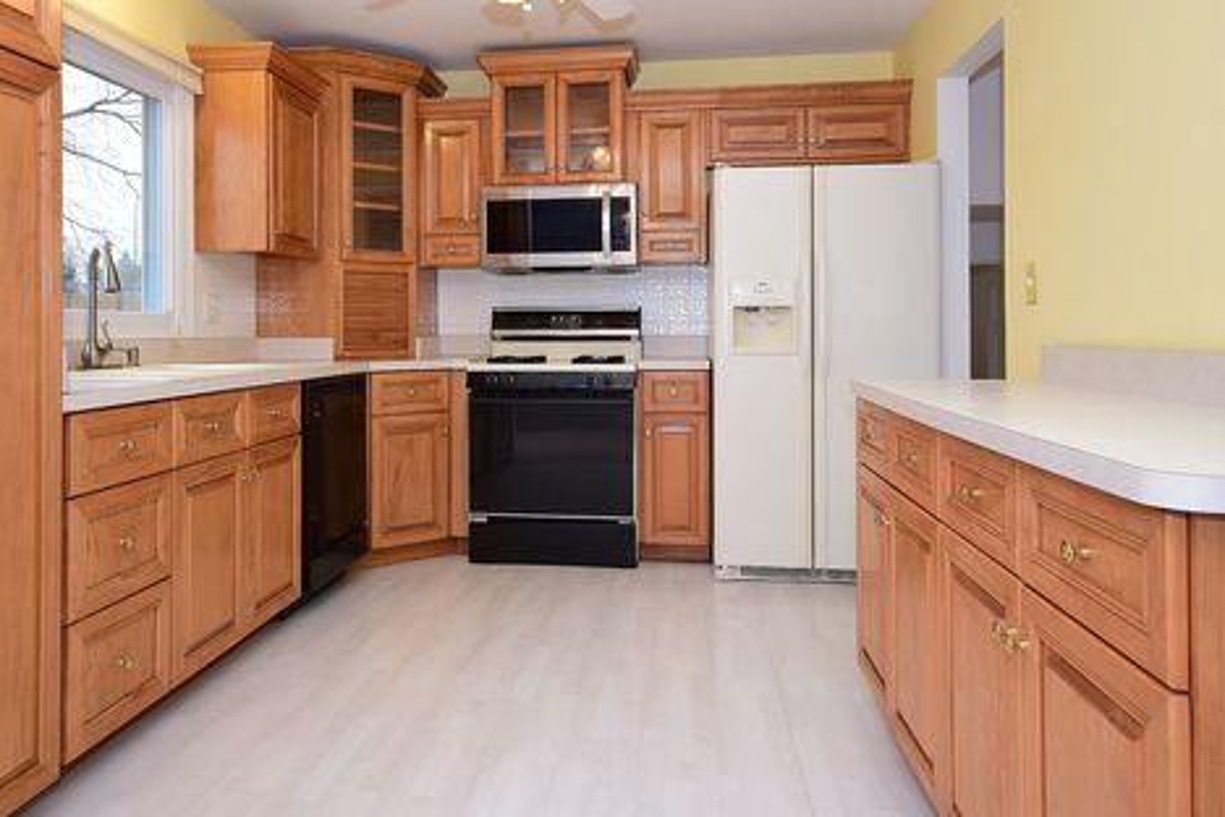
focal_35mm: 27
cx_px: 560
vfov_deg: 48.2
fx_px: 908
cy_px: 329
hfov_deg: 67.9
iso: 640
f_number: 6.3
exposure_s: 1/60
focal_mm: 13
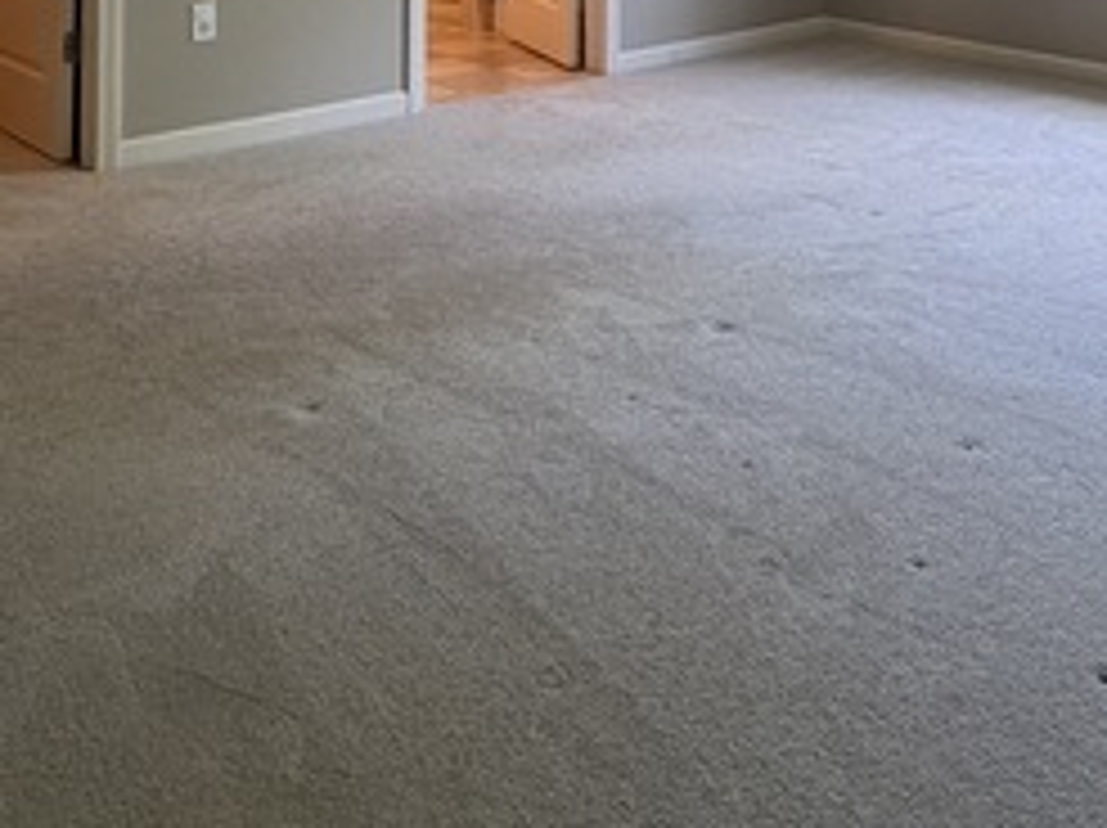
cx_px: 709
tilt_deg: +2.1
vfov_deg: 30.2
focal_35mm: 38
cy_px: -238
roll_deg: +0.2
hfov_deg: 48.4
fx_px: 1214
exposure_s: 1/120
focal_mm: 2.22
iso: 250
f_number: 2.2
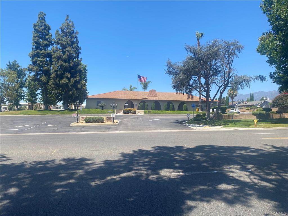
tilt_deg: +1.2
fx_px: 216
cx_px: 144
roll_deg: -1.9
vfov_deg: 53.1
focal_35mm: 26
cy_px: 108
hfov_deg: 67.3
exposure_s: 1/1898
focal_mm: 4.25
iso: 32
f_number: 1.8
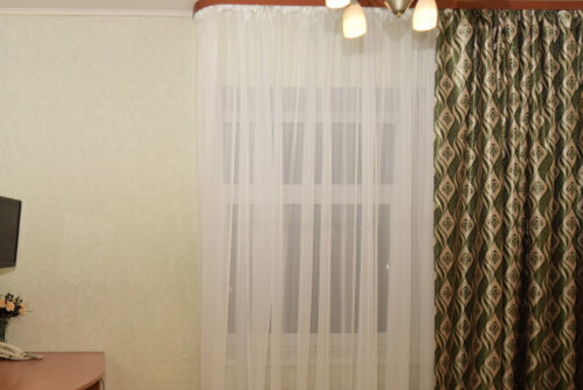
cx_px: 120
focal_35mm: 37
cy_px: 294
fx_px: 599
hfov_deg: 49.0
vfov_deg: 35.2
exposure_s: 1/60
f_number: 8
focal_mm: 12
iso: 110
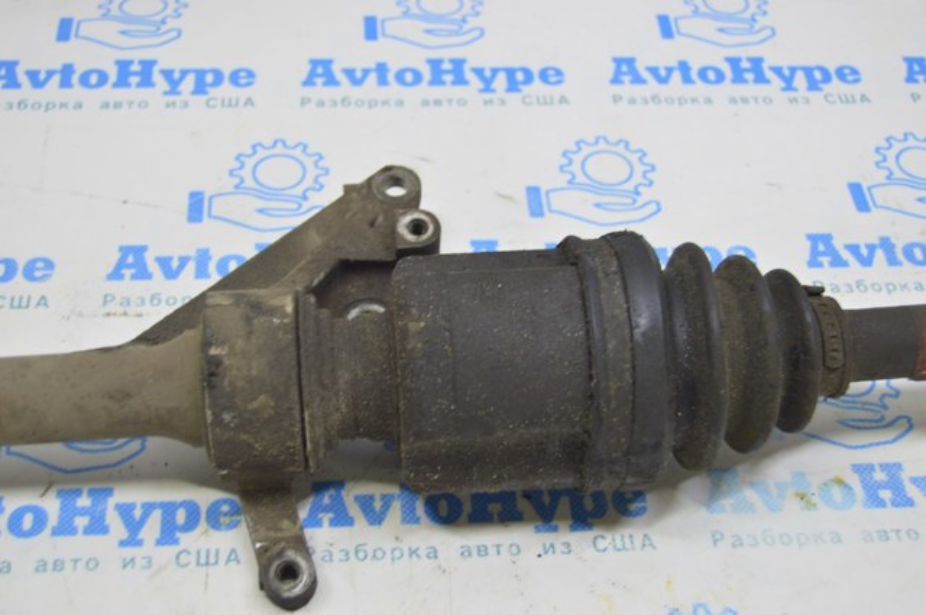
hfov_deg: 35.1
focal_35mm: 57
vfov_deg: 23.7
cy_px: 308
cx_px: 463
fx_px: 1464
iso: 400
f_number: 5.6
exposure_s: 1/20
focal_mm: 38
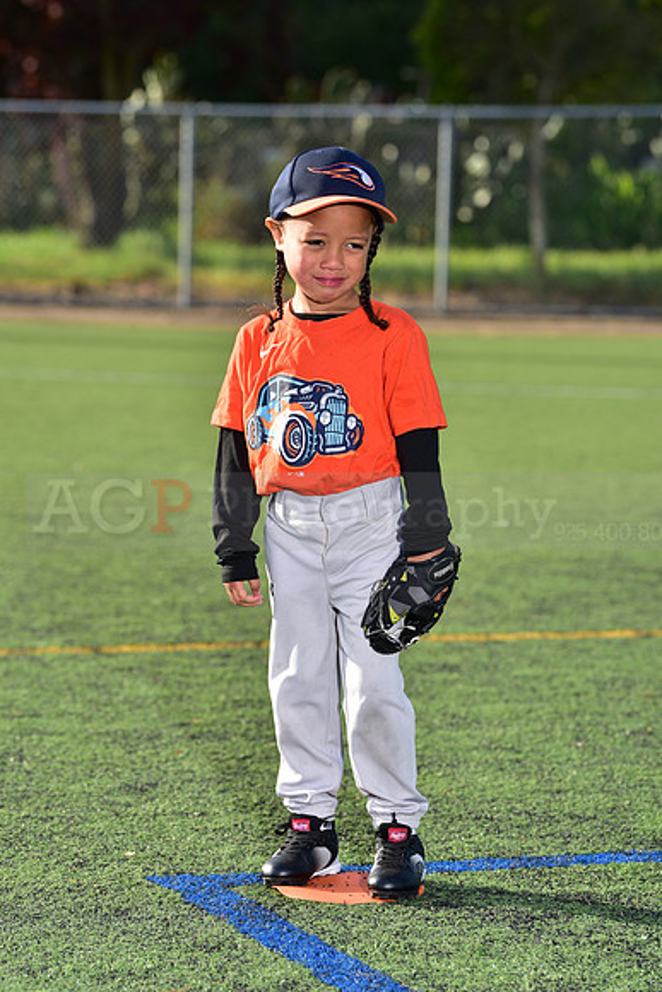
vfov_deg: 15.8
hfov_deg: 10.6
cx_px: 331
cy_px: 496
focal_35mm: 130
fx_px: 3583
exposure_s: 1/250
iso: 64
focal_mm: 130
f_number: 5
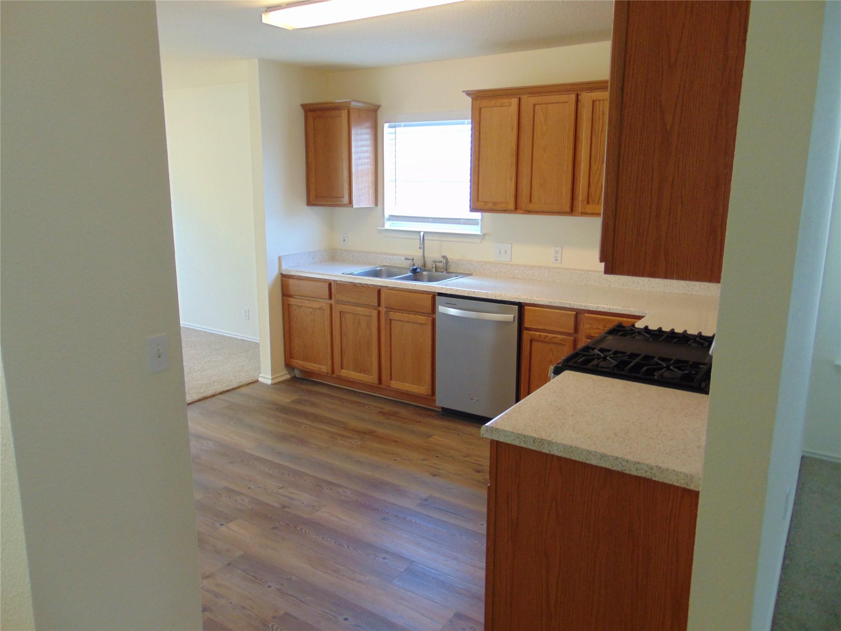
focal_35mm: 25
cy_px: 316
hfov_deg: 69.4
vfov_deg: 54.9
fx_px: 607
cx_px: 420
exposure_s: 1/30
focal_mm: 4.5
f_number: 3
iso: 160
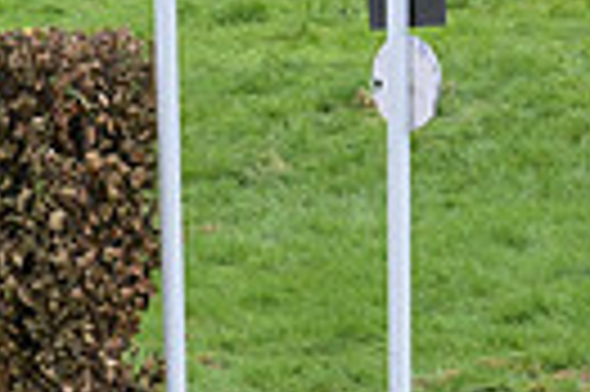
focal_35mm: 599
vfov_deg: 2.3
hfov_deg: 3.4
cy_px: 160
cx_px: -671
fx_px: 9805
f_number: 5.6
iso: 1100
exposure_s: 1/1250
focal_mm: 135
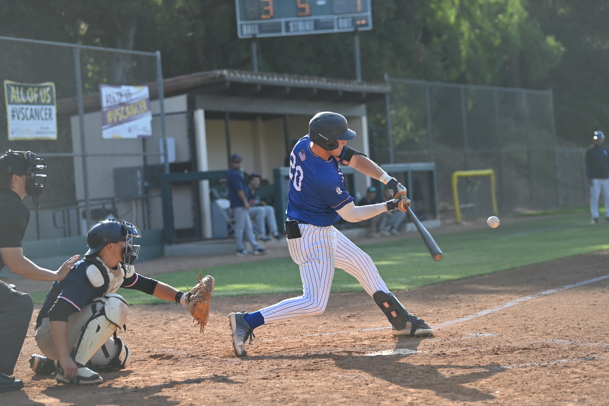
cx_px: 304
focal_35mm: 112
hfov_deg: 18.3
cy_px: 203
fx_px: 1895
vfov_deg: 12.2
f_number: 3.2
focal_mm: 112
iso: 500
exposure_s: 1/3200
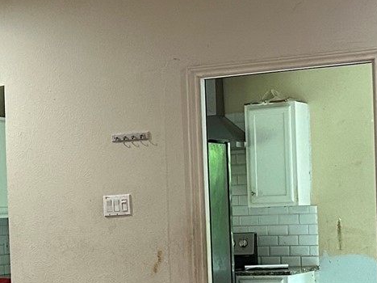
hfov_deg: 16.9
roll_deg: +2.6
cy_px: 228
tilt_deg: -1.3
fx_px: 1241
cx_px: 12
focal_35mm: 114
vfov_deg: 12.9
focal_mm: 5.7
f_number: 1.5
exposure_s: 1/60
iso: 250
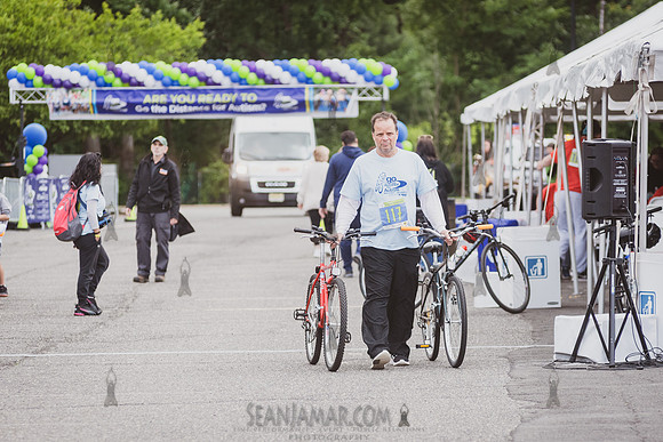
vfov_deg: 6.1
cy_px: 252
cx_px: 393
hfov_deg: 9.1
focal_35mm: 225
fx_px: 4148
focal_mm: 170
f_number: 4
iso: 1000
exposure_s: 1/3200
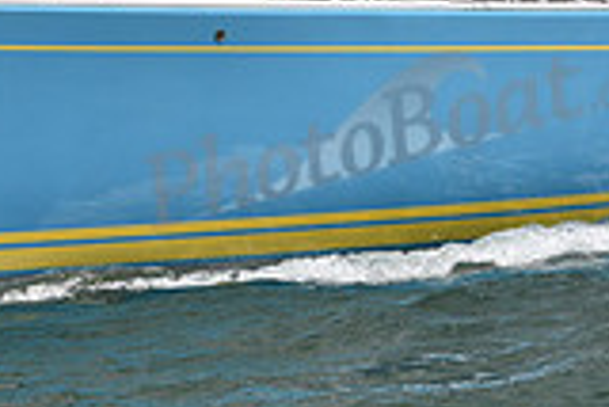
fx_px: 4301
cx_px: -49
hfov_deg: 8.0
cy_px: -13
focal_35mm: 254
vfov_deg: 5.4
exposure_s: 1/800
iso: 320
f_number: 6.3
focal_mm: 70
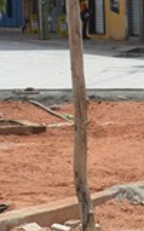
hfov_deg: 7.2
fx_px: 1095
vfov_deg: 12.0
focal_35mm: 174
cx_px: 312
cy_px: 93
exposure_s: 1/320
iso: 100
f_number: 9
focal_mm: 18
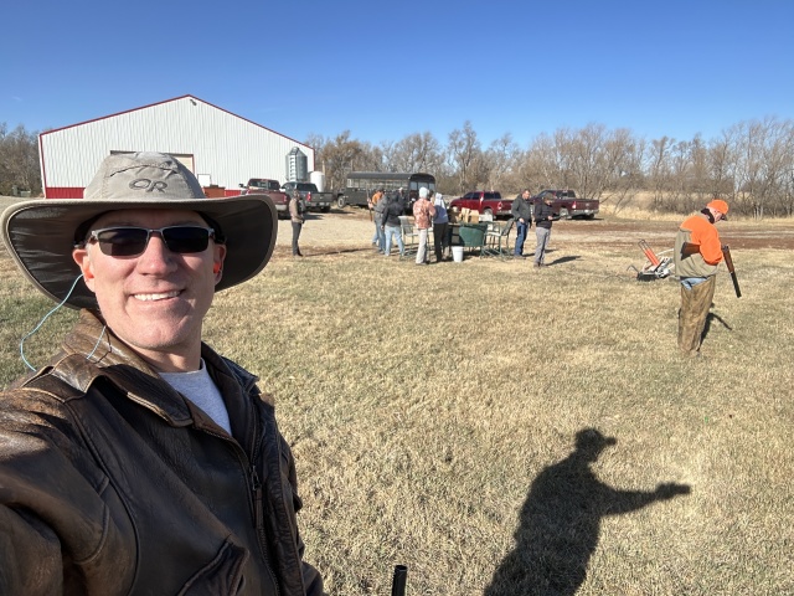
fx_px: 528
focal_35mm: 23
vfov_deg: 58.9
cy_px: 298
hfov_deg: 73.9
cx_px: 397
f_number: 1.9
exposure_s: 1/1316
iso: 25
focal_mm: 2.69
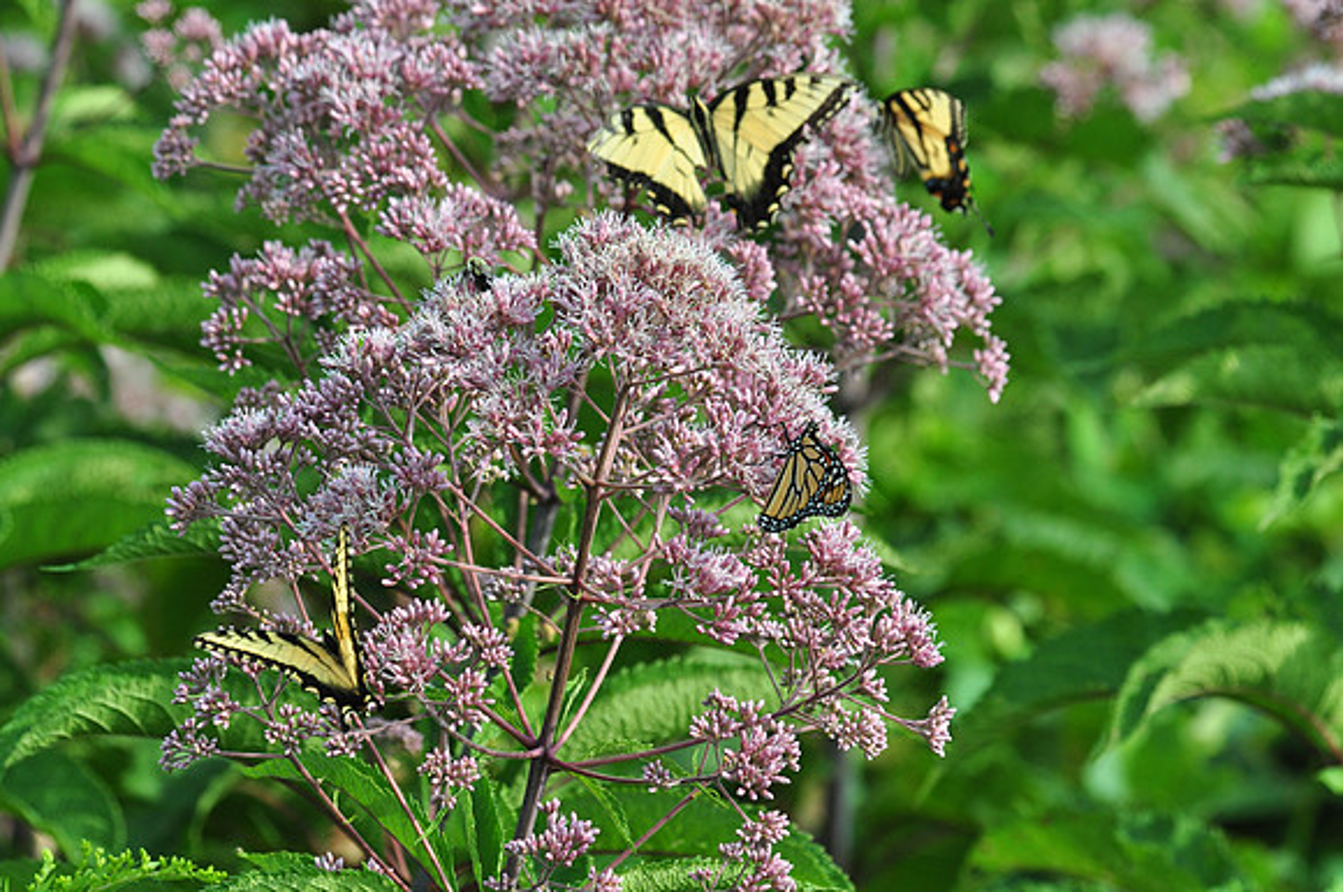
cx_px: 672
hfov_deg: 5.7
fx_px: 13411
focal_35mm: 360
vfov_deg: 3.8
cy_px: 446
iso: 400
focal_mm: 240
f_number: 8
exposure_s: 1/400
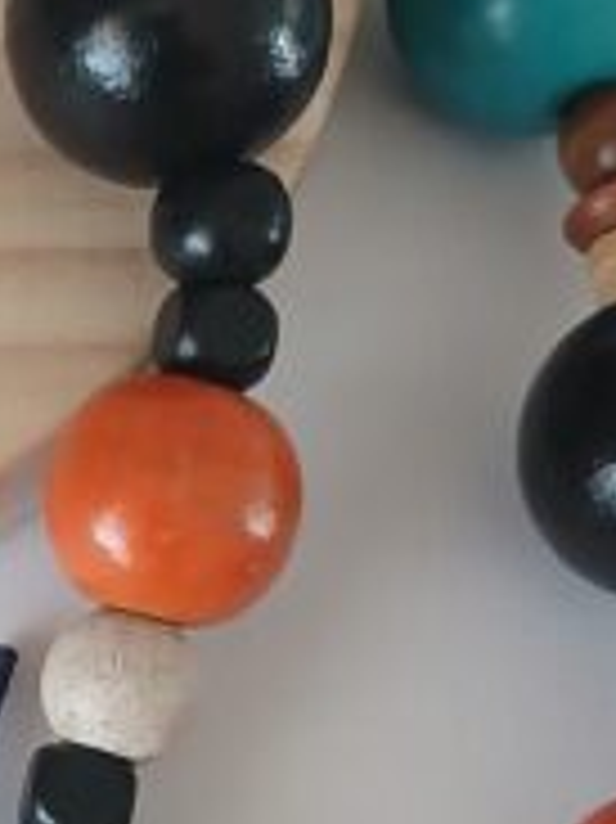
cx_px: -324
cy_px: 644
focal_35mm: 118
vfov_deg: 16.6
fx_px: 2803
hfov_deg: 11.9
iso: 250
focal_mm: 3.98
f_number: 1.8
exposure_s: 1/25
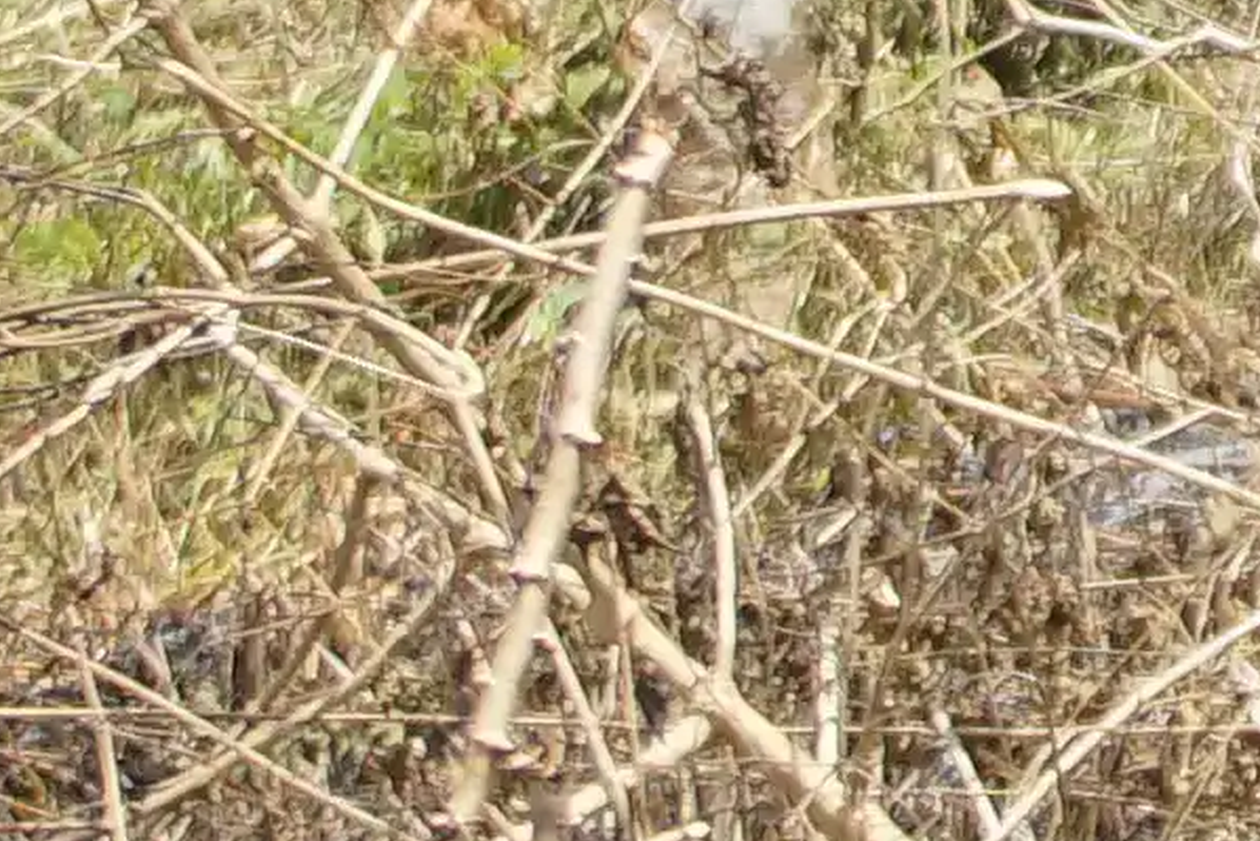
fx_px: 24189
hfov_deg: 3.0
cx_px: 2672
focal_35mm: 691
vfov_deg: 2.0
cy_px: -495
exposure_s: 1/1000
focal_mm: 70
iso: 100
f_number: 3.2
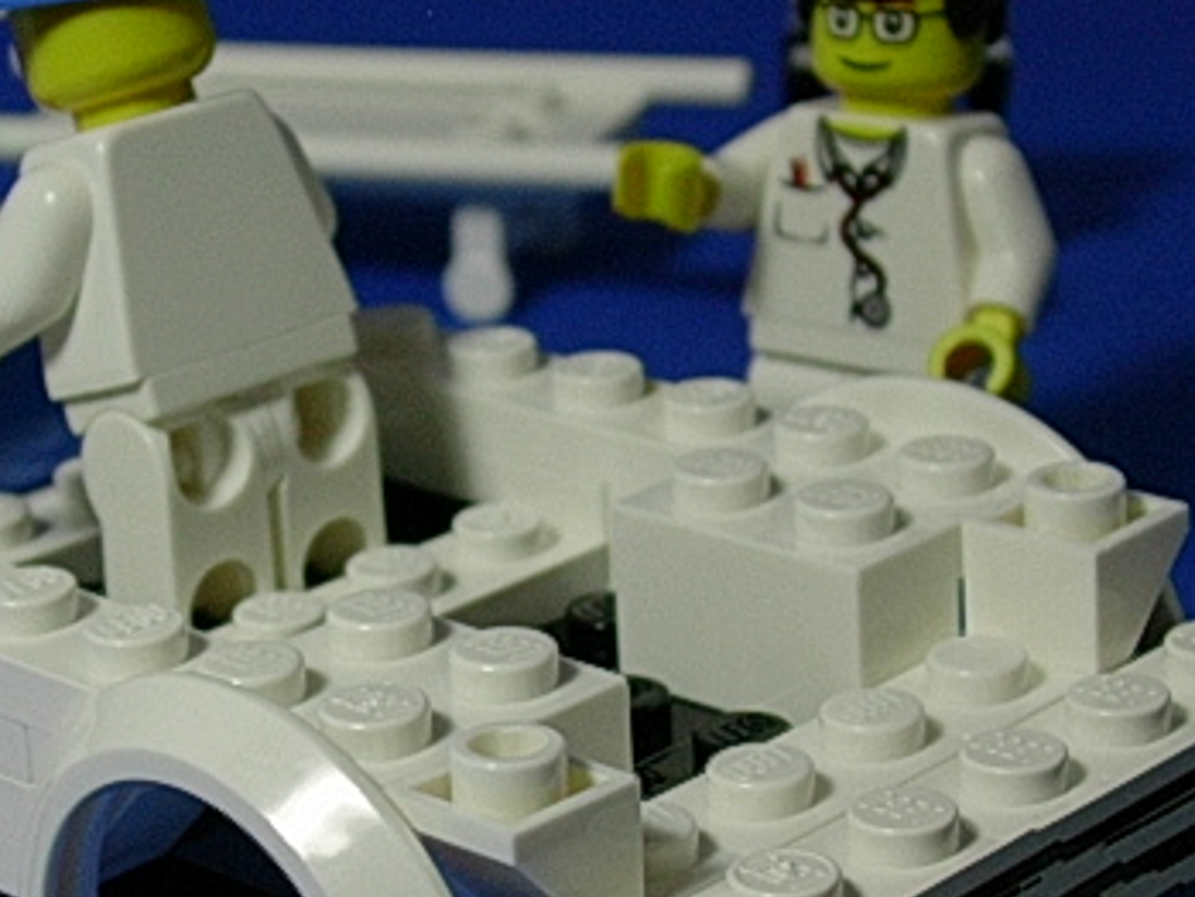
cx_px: 366
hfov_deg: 17.8
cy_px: 558
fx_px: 3799
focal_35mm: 110
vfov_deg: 13.5
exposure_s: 1/76.1
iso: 70
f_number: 3.4
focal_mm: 9
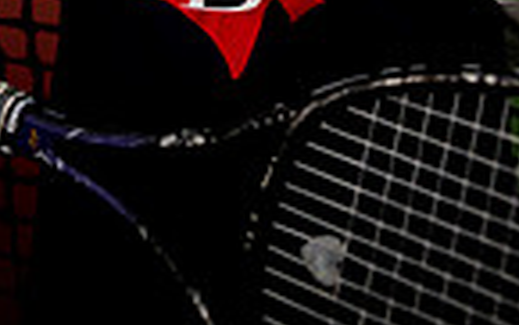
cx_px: 234
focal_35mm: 76
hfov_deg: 27.1
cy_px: -439
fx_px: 1076
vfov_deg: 13.2
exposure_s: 1/1250
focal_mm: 24
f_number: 1.4
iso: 50
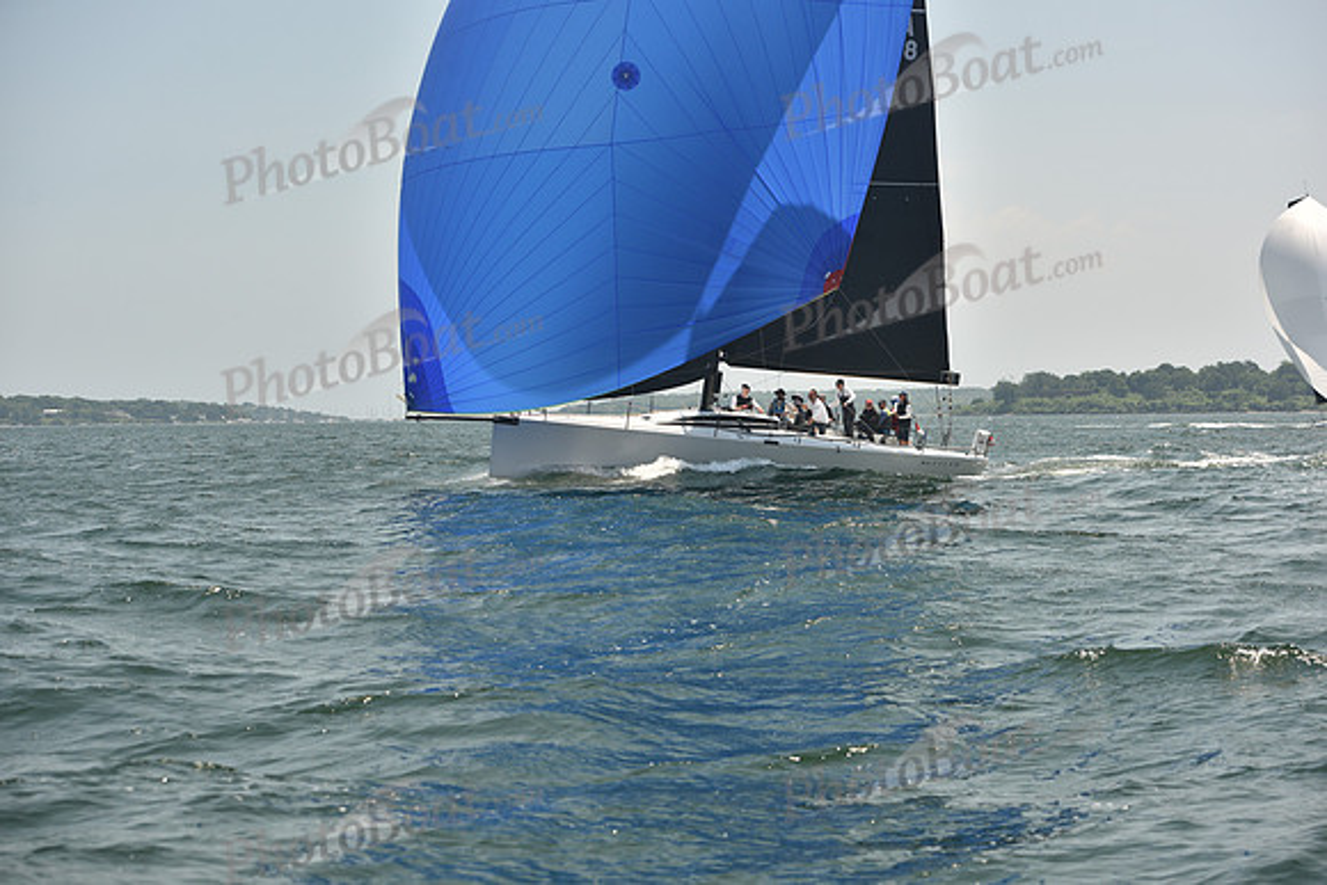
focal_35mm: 70
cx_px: 664
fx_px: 2581
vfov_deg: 19.5
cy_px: 442
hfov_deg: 28.8
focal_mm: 70
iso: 250
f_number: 6.3
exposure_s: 1/640
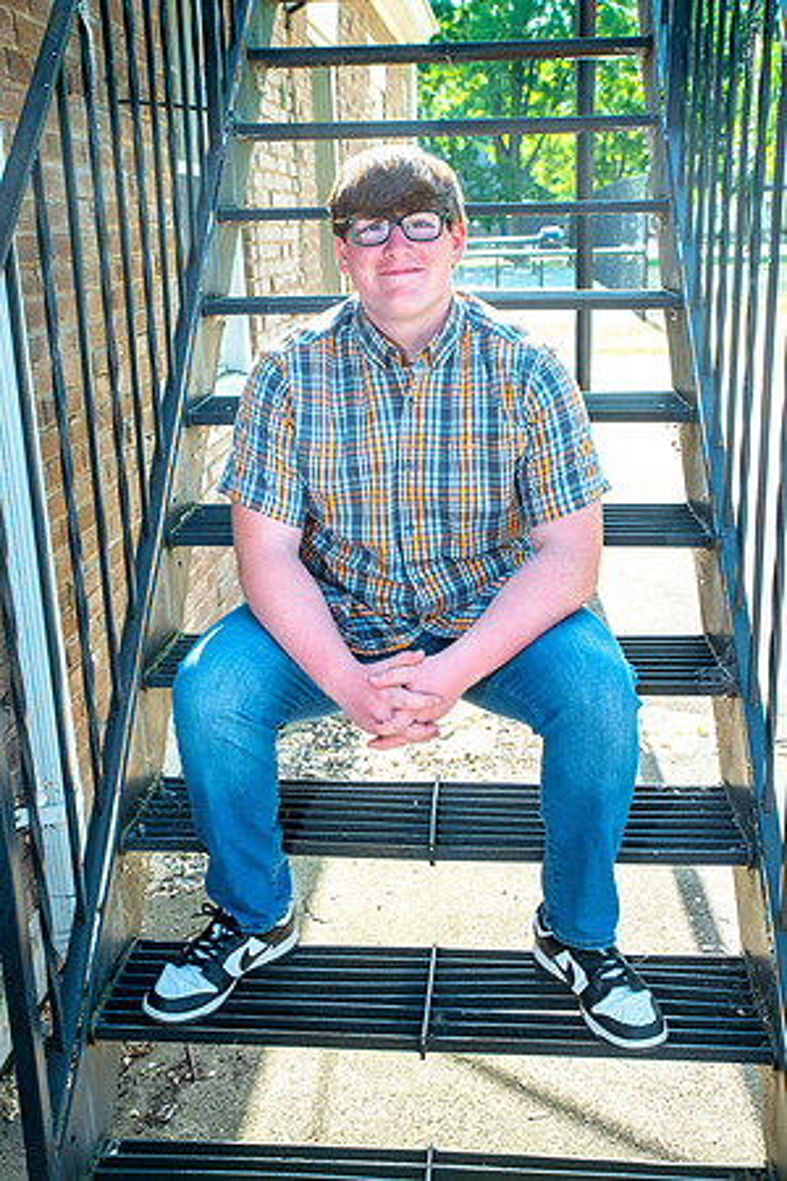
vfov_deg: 53.1
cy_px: 590
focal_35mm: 36
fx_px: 1180
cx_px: 394
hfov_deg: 36.9
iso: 320
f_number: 7.1
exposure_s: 1/160
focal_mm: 36
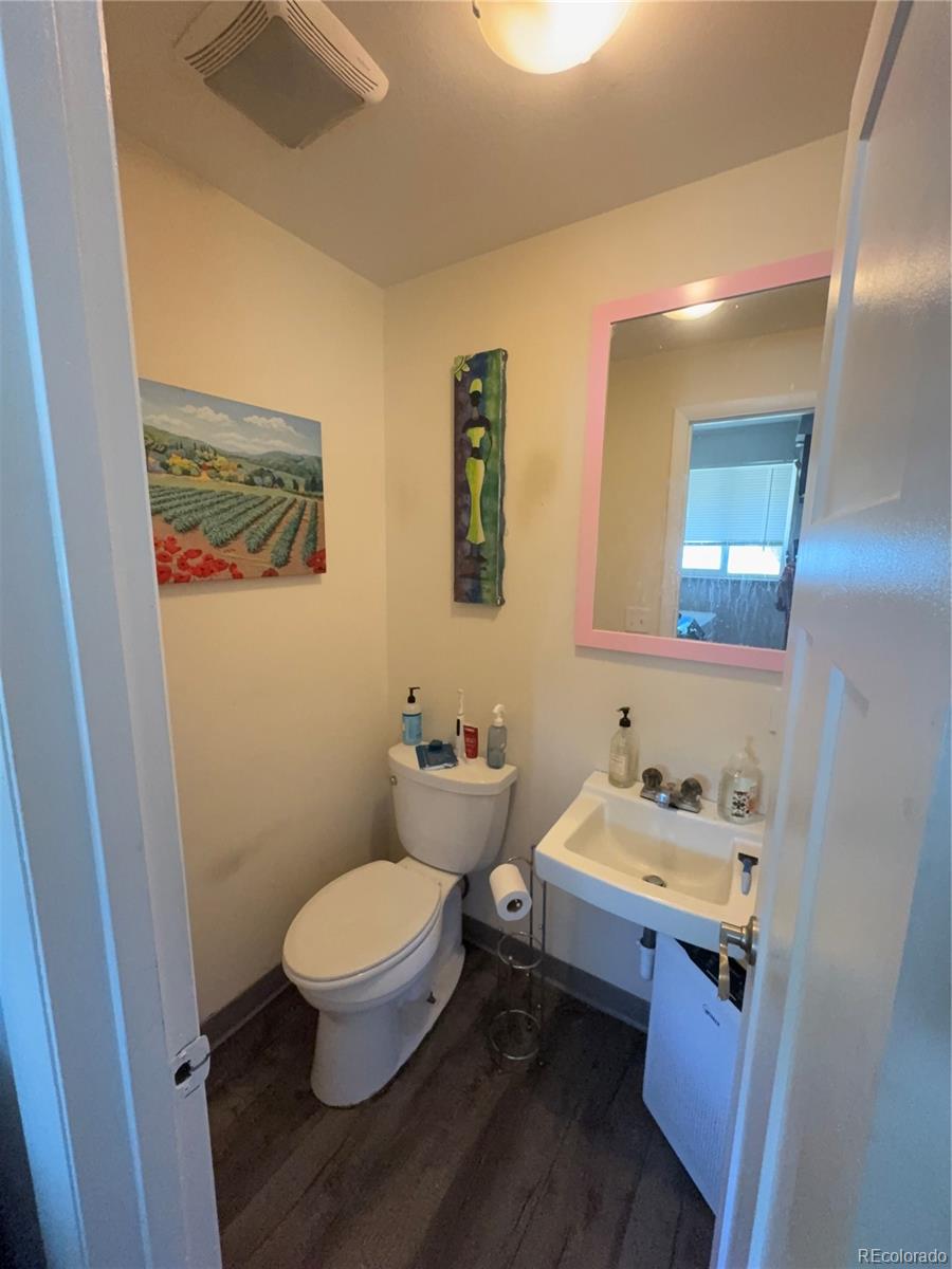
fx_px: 513
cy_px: 634
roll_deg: -1.3
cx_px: 476
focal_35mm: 14
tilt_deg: -10.2
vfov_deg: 102.1
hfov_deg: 85.7
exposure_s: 1/60
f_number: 2.2
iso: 640
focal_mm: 2.22
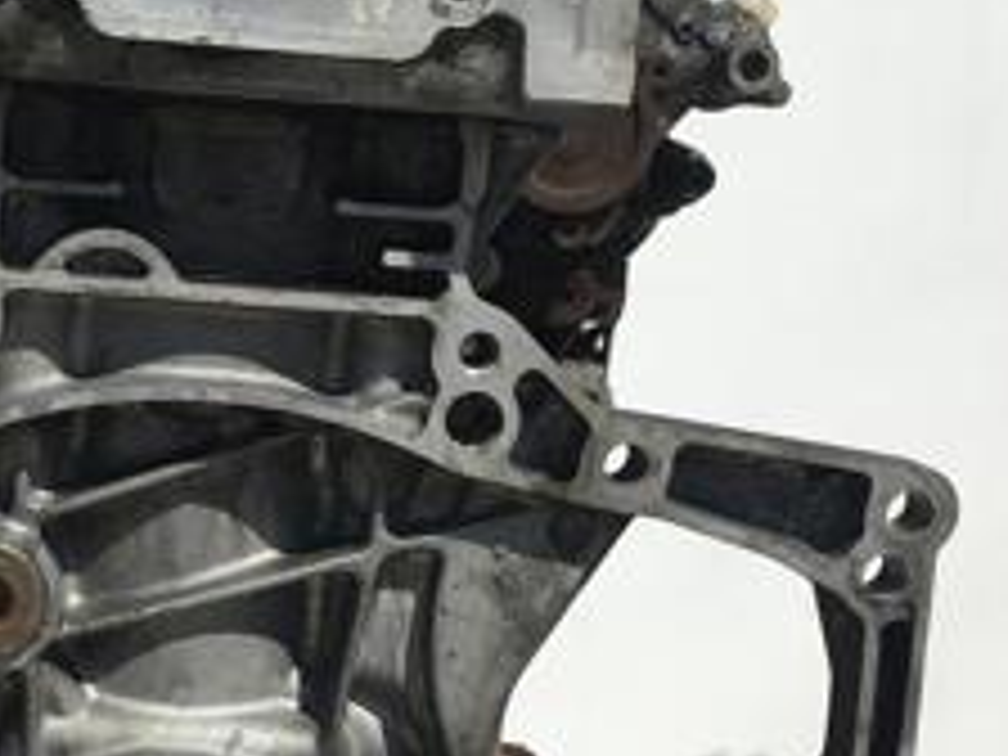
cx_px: 135
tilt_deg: -7.8
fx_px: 2417
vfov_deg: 17.4
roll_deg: +0.3
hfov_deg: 23.1
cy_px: 765
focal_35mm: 83
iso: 25
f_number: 2.2
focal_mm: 4.15
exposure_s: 1/2959
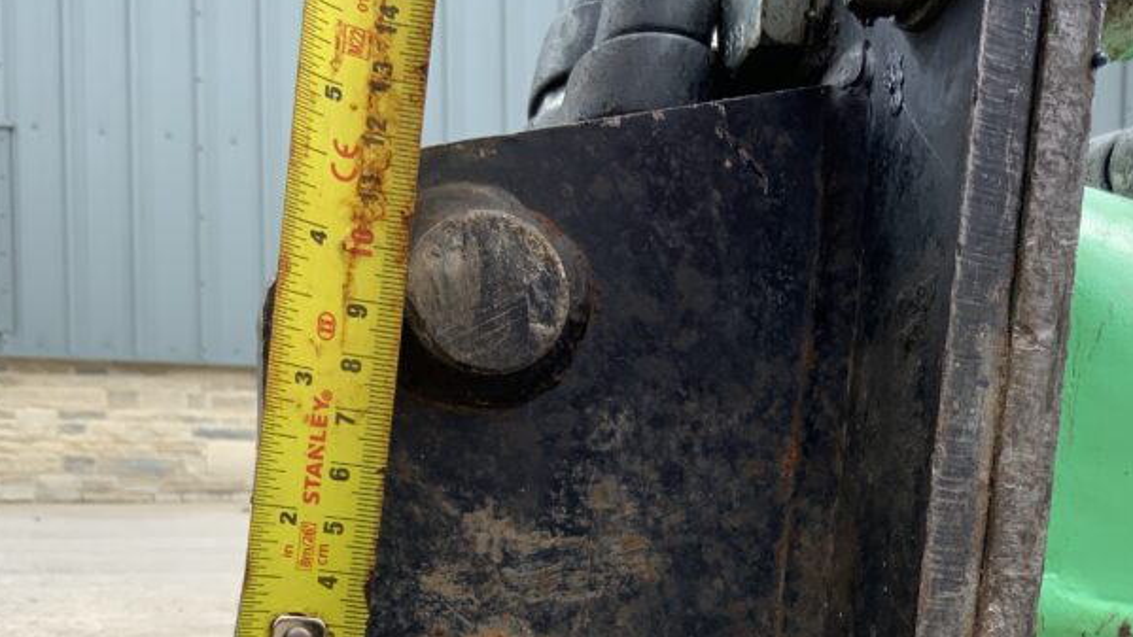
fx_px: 1622
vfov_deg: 21.4
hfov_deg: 37.6
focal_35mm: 54
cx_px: 836
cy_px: 643
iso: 16
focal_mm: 3
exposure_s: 1/316
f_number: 1.8
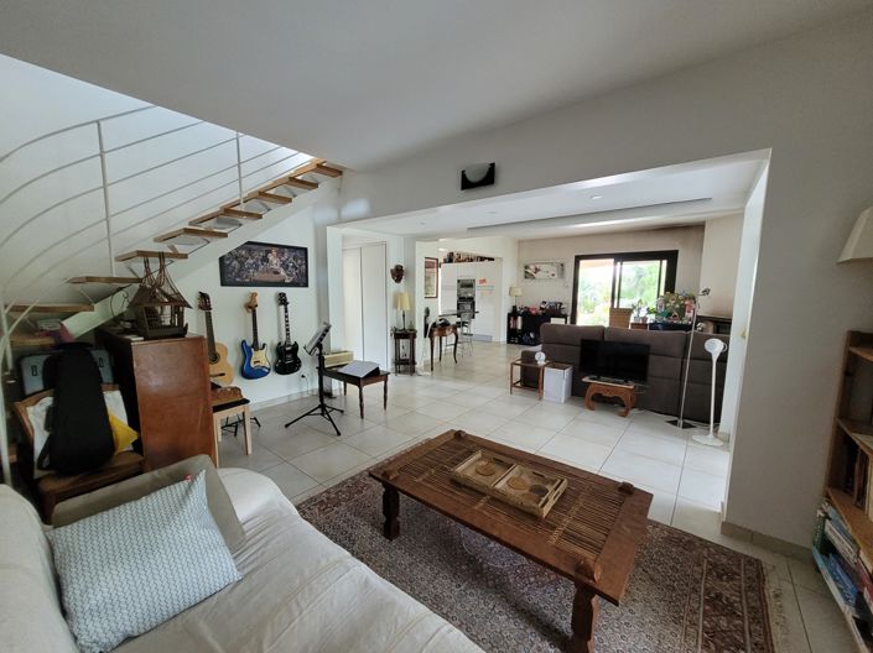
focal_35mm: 13
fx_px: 328
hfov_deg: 106.2
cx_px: 436
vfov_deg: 89.9
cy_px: 326
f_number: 2.2
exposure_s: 1/60
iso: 320
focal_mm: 1.74
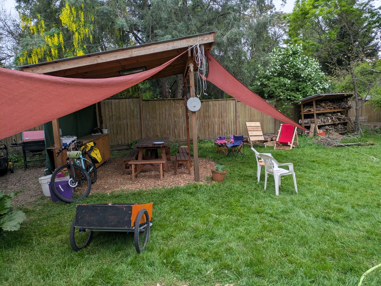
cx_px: 190
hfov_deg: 69.4
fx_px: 275
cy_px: 143
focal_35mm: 25
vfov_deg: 54.9
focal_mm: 5.43
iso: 30
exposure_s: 1/219
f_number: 1.89
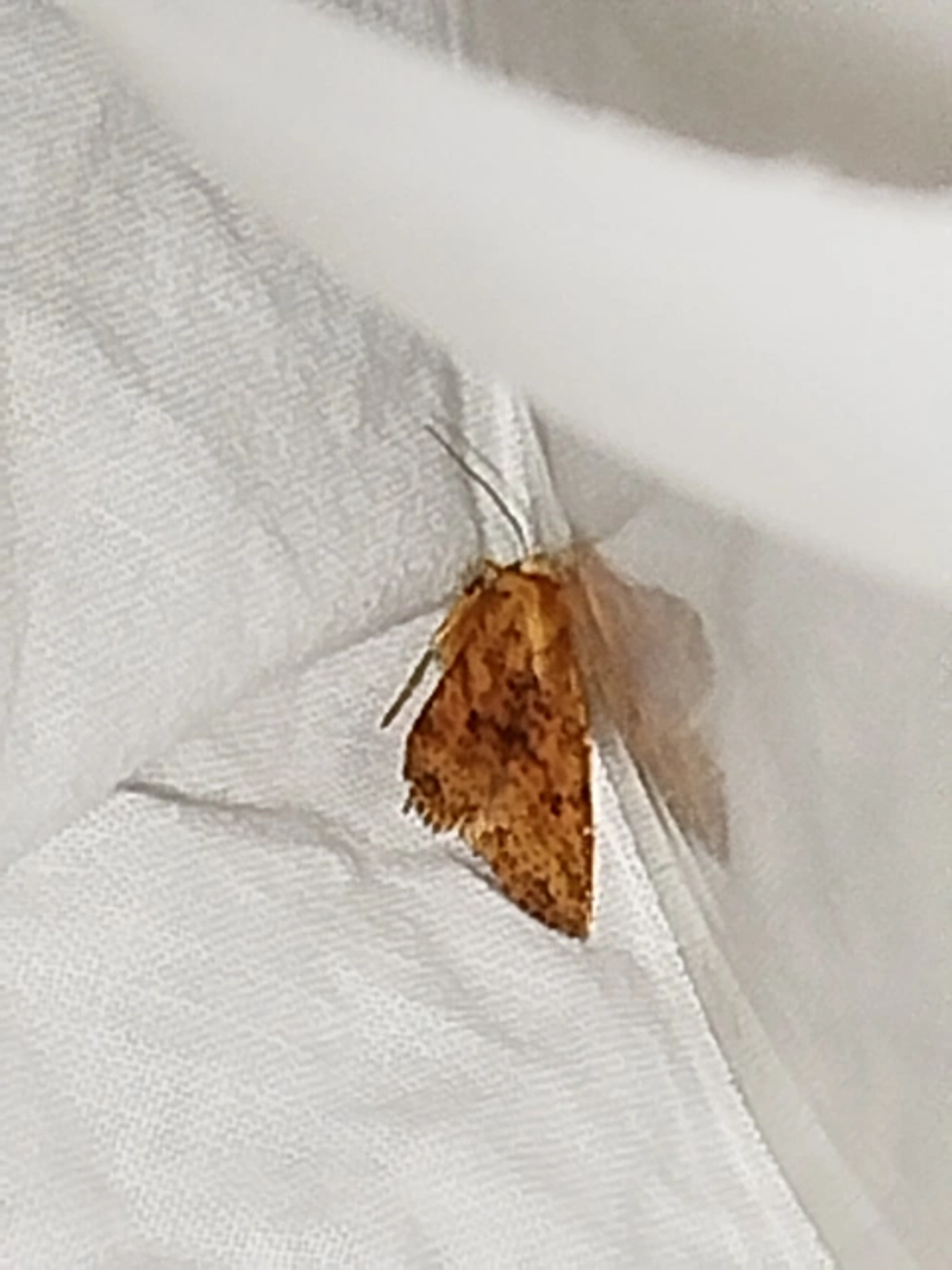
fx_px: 7957
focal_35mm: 217
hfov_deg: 6.8
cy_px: 635
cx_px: 476
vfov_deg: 9.1
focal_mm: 5.31
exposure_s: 1/33
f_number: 1.7
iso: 400
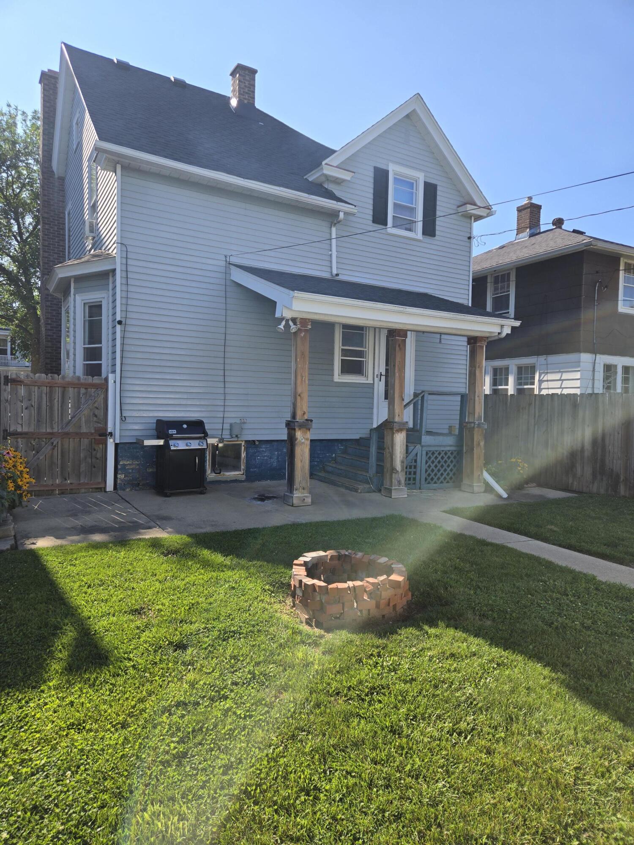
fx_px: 562
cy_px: 422
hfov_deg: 58.9
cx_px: 317
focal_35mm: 23
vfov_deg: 73.9
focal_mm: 5.4
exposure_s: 1/1358
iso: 25
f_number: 1.8
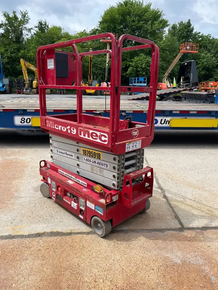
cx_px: 109
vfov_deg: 67.3
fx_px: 218
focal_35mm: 26
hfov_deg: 53.1
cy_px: 145
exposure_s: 1/1923
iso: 50
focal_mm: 5.1
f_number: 1.6
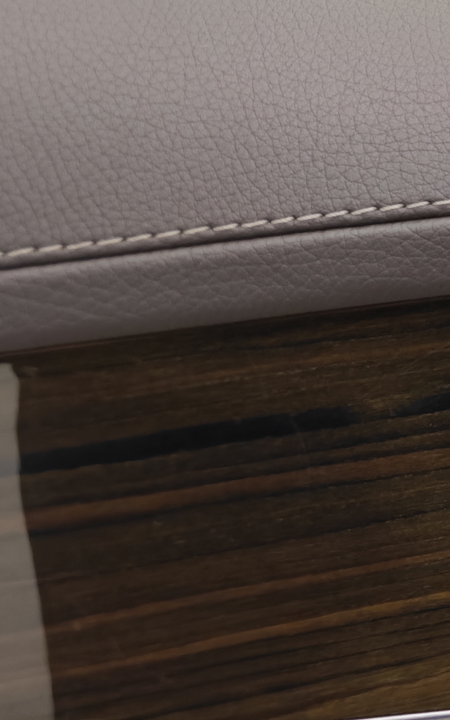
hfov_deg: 14.7
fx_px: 1334
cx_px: 971
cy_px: 91
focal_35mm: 68
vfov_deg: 29.1
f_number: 1.9
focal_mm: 8.7
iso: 640
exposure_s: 1/50
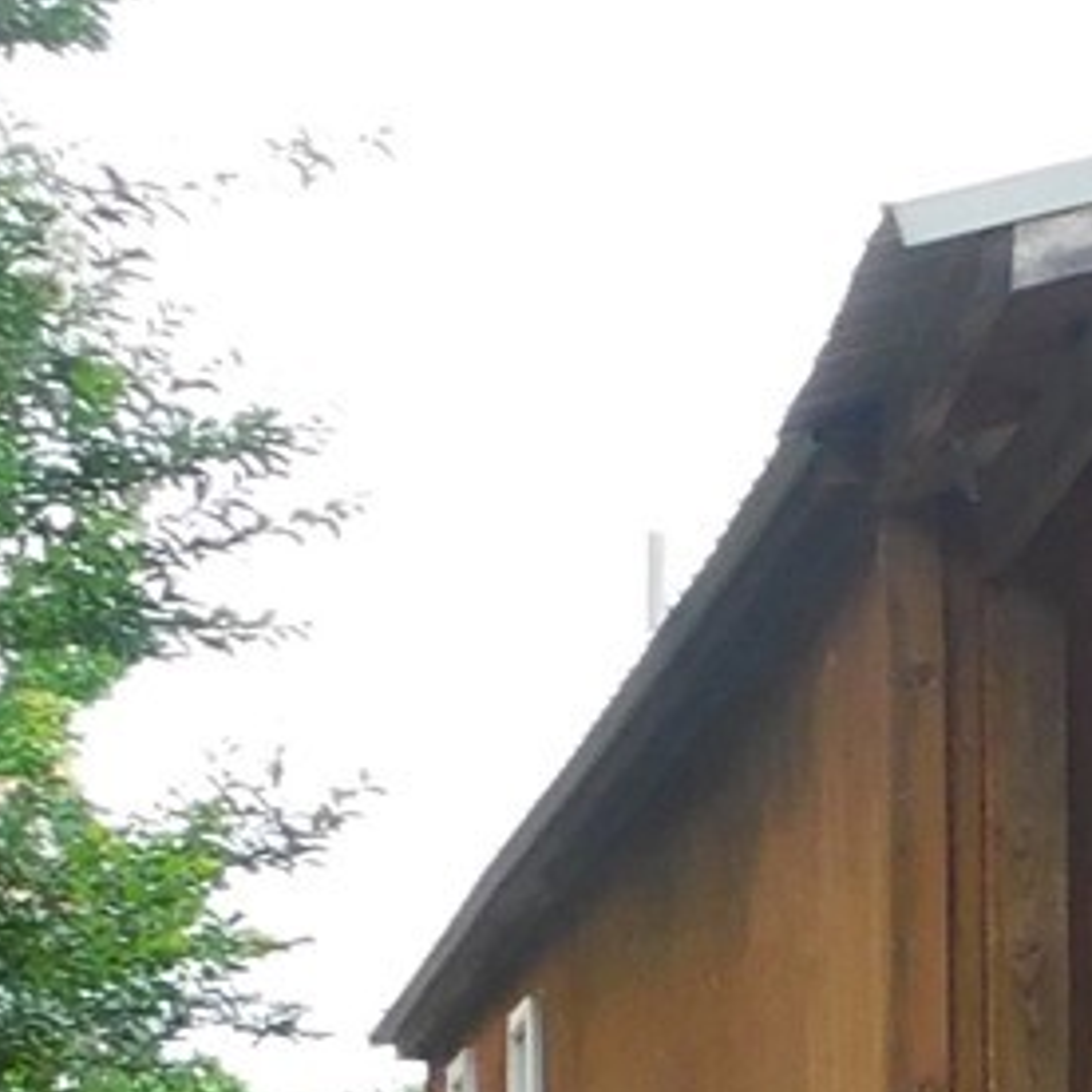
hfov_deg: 6.9
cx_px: 3672
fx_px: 7888
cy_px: 1369
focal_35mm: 221
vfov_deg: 7.8
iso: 125
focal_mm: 6.3
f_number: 3.5
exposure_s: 1/200
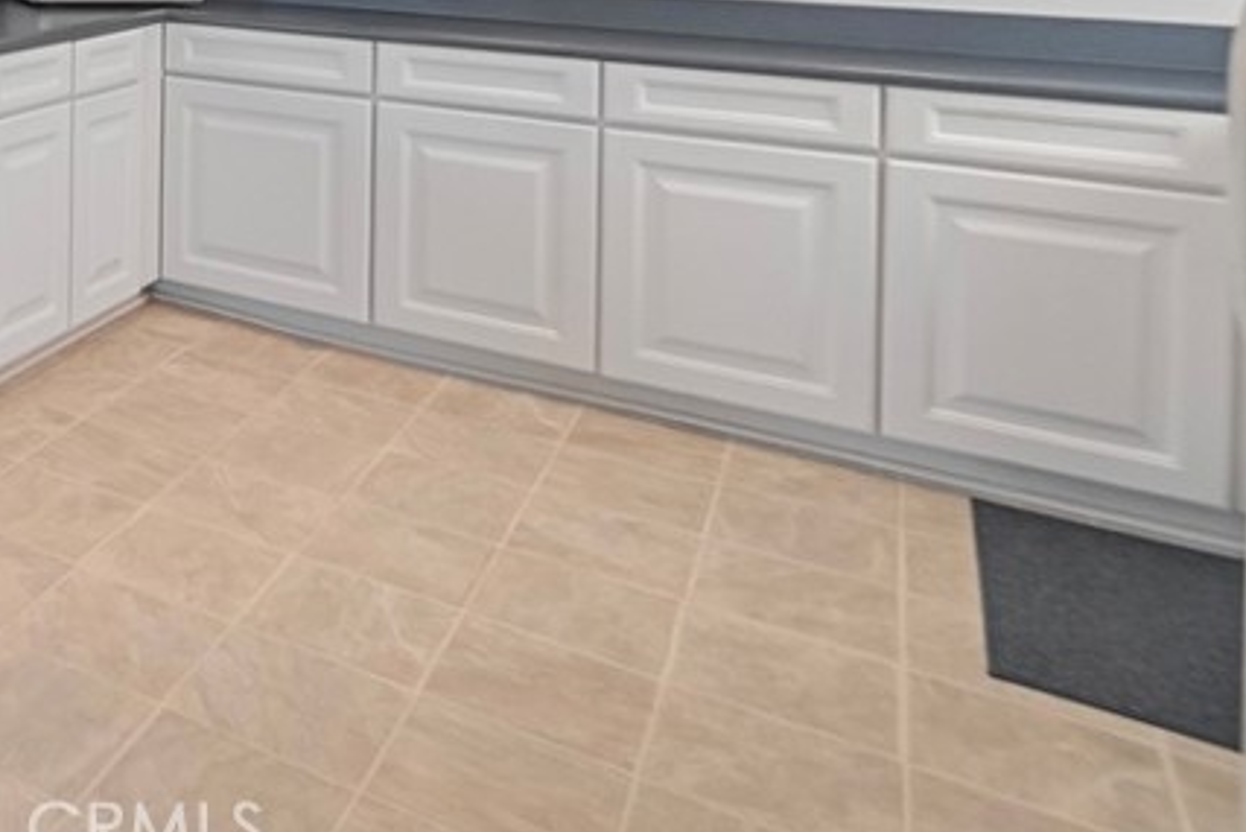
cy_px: -128
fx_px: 1246
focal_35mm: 36
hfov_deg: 40.4
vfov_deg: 31.7
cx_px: -190
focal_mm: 10
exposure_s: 1/30
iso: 800
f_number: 5.6
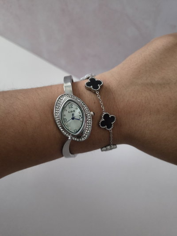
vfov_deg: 71.6
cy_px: 118
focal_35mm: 24
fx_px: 164
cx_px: 88
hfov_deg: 56.8
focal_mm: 5.56
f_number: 1.8
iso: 1089
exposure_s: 1/50
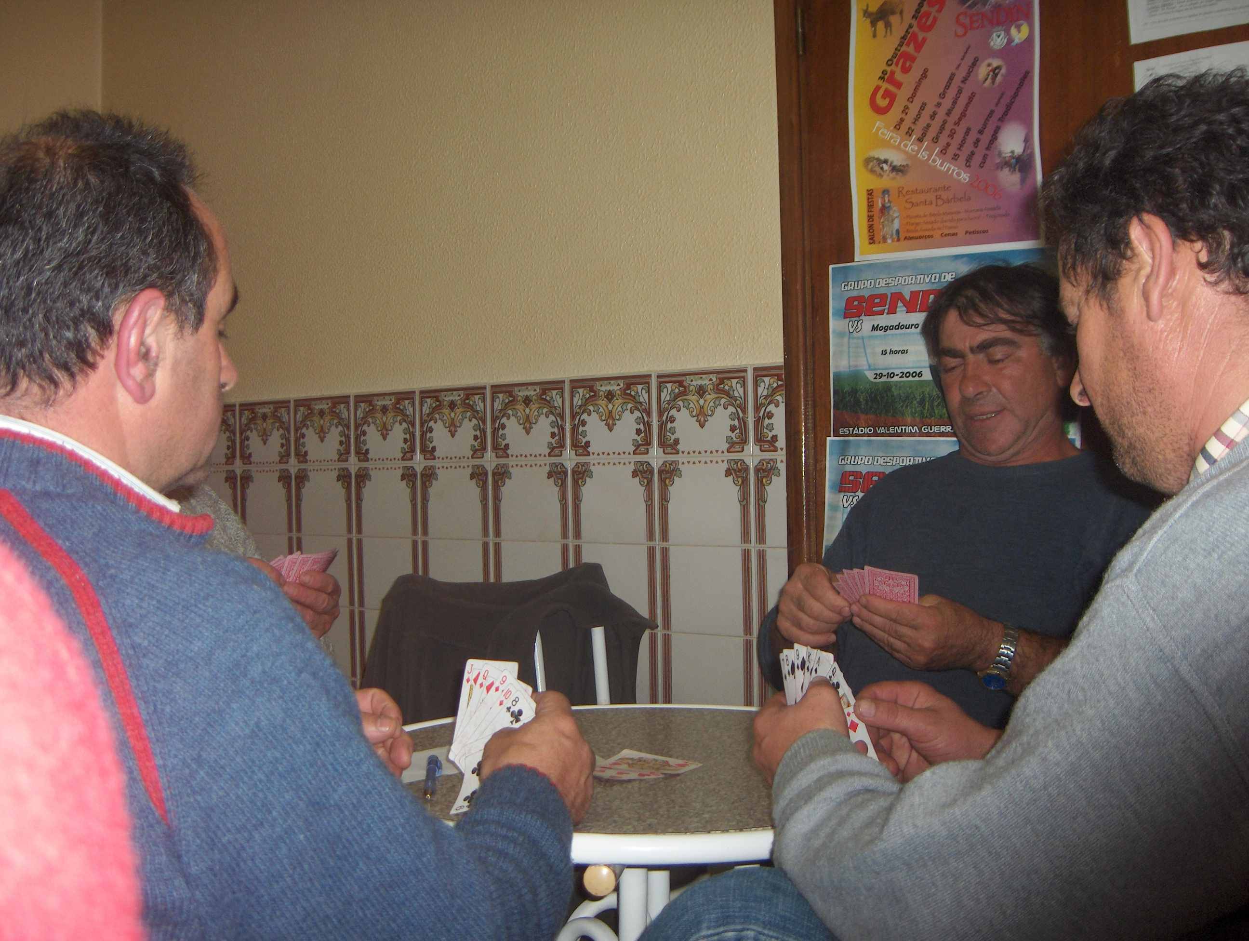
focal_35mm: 39
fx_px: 1409
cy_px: 470
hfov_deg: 47.8
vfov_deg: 36.9
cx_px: 624
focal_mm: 8
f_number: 2.8
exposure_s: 1/60
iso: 100
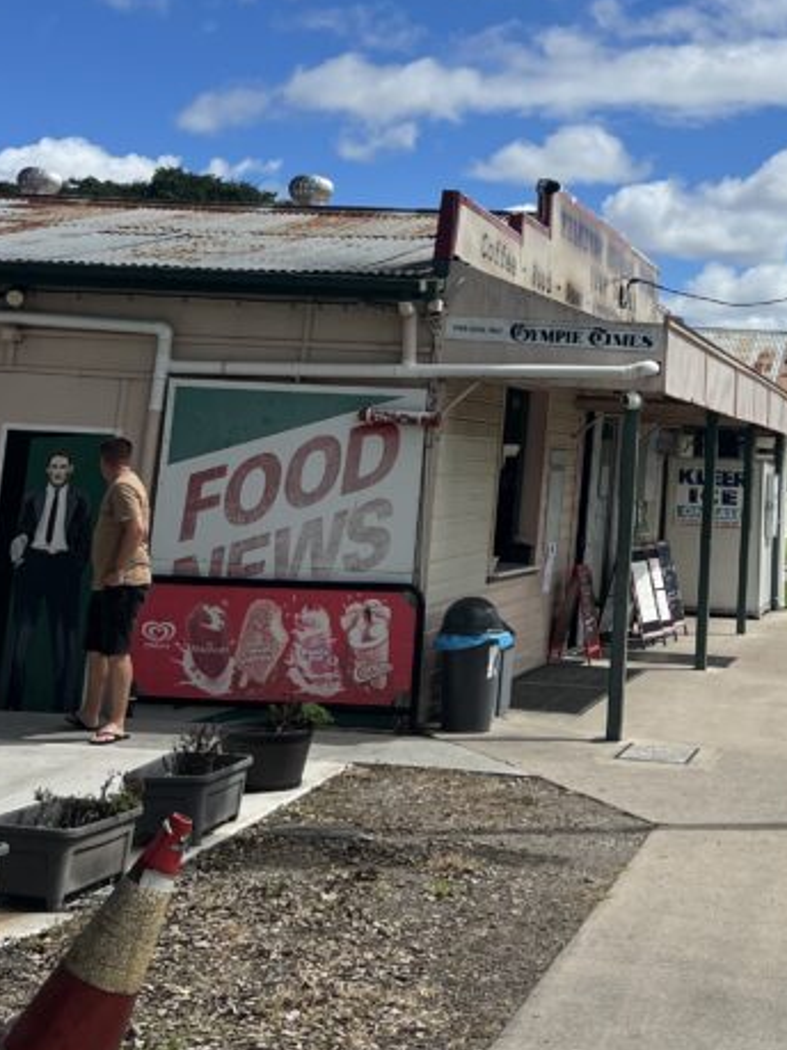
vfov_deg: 32.0
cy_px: 156
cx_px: 631
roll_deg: -3.4
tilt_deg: +13.0
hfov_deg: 24.8
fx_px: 1759
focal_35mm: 58
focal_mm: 5.7
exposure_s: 1/8696
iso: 50
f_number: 1.5
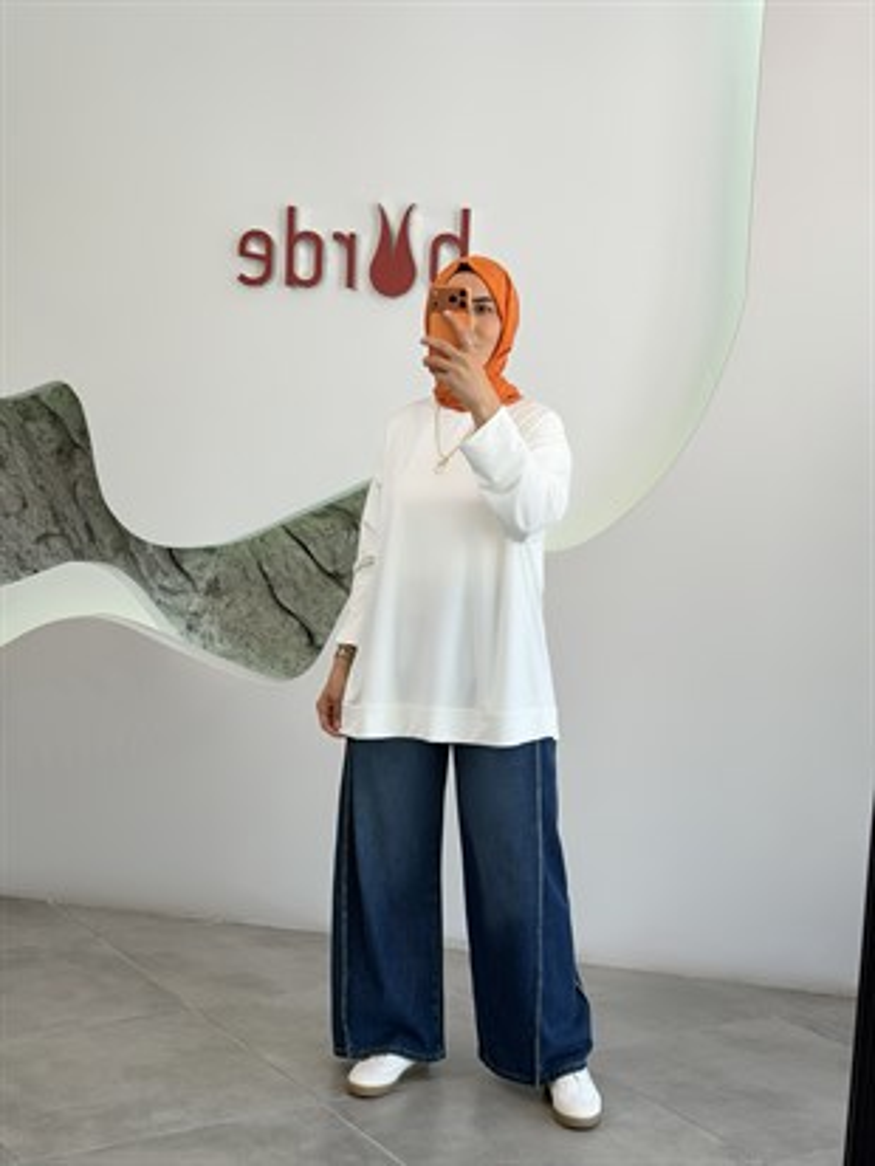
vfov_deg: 39.6
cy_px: 583
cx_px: 438
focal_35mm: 48
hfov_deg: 30.3
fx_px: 1617
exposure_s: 1/203
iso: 50
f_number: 1.78
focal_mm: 6.76
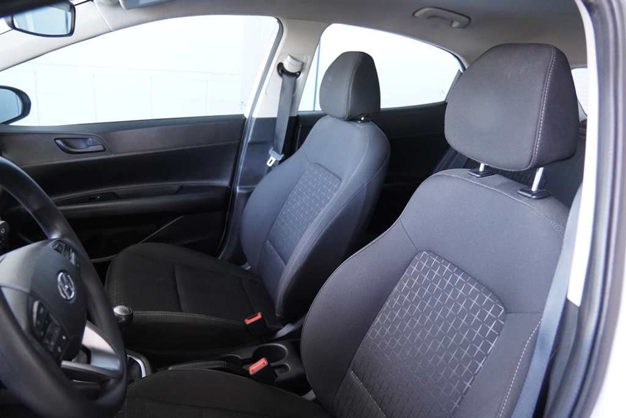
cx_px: 313
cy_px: 209
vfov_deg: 50.4
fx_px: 443
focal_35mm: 26
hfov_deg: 70.4
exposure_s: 1/160
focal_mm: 17
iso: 2000
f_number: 2.8
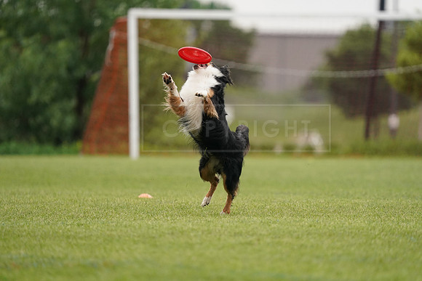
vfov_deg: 2.3
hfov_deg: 3.4
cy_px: 140
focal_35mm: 600
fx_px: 7035
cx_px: 211
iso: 2500
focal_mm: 600
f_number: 6.3
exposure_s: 1/4000
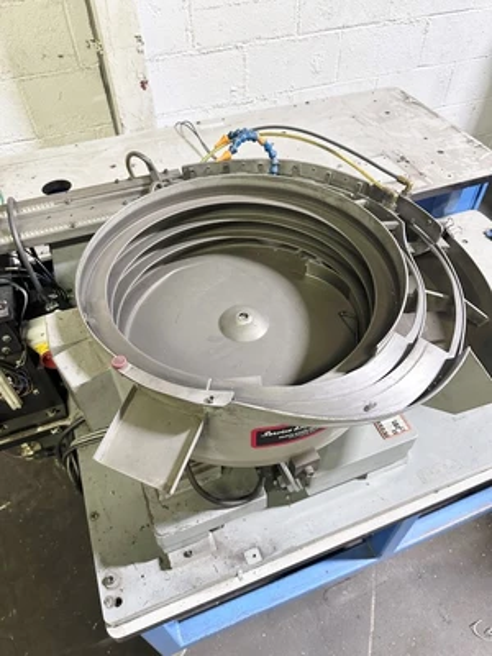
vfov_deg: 71.6
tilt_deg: -48.2
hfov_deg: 56.8
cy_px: 328
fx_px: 455
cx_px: 246
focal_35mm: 24
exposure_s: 1/60
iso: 400
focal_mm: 6.86
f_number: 1.78
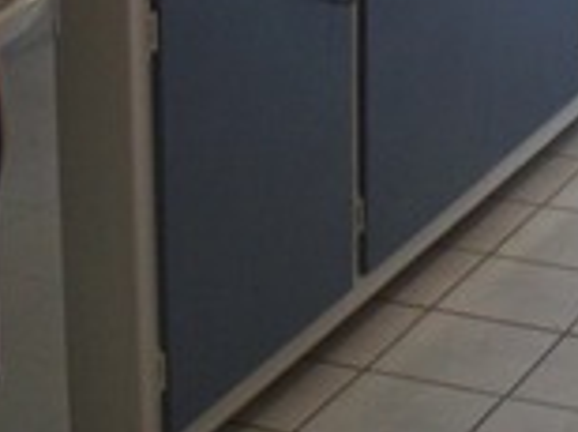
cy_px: -285
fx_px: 2501
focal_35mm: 150
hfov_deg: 12.9
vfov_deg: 9.5
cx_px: 679
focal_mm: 7.54
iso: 160
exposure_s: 1/60
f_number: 2.8
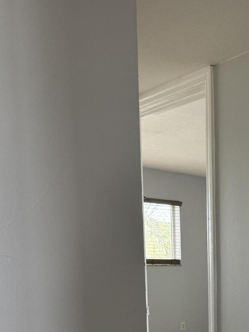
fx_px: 518
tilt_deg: -5.6
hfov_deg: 25.6
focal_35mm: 54
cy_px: 343
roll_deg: +1.4
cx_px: 254
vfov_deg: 32.3
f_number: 1.78
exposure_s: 1/121
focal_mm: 6.76
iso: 125
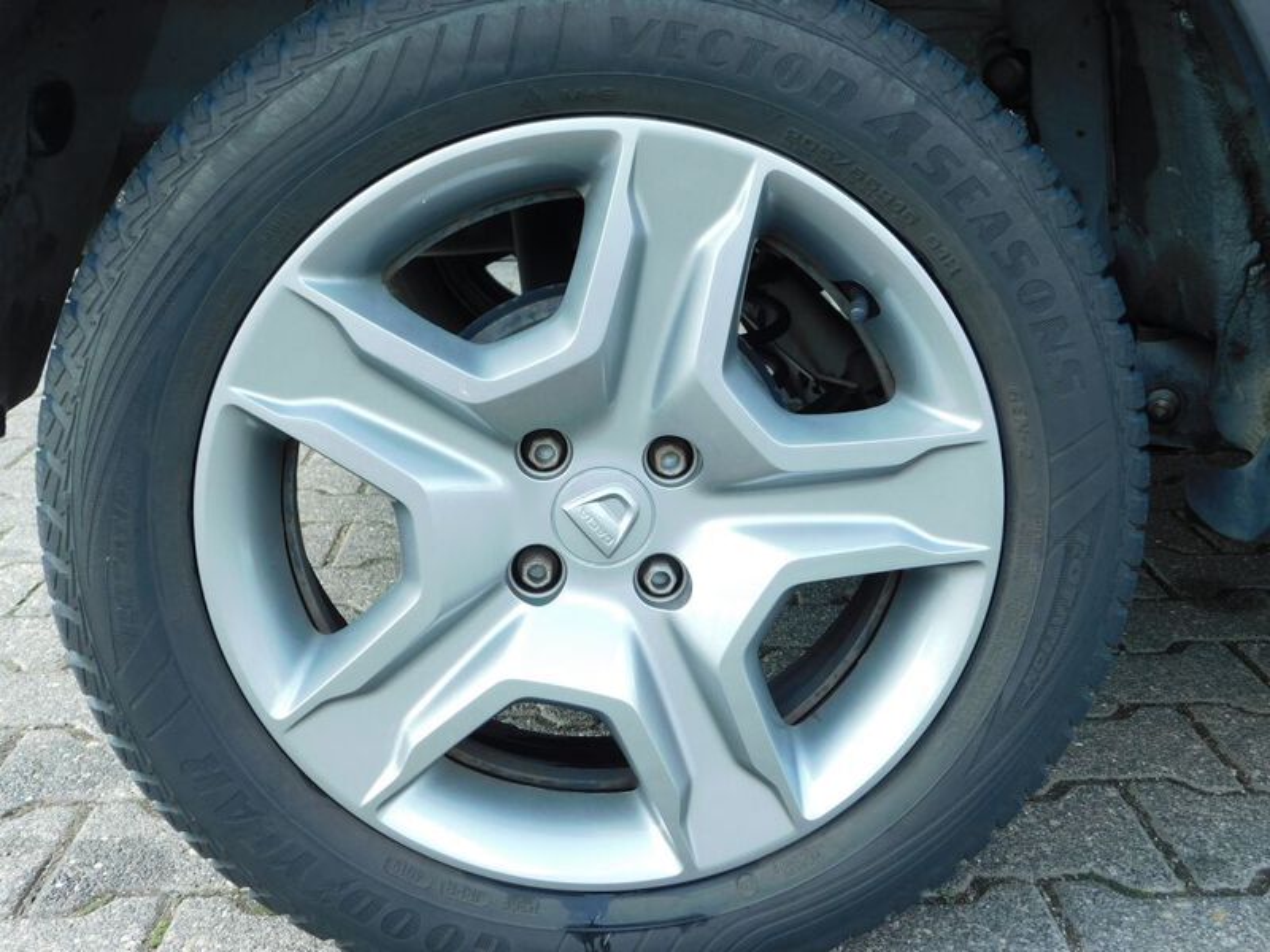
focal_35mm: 40
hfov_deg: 46.8
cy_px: 476
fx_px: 1468
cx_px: 635
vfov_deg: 36.0
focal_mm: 7.1
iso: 125
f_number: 3.6
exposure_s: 1/125
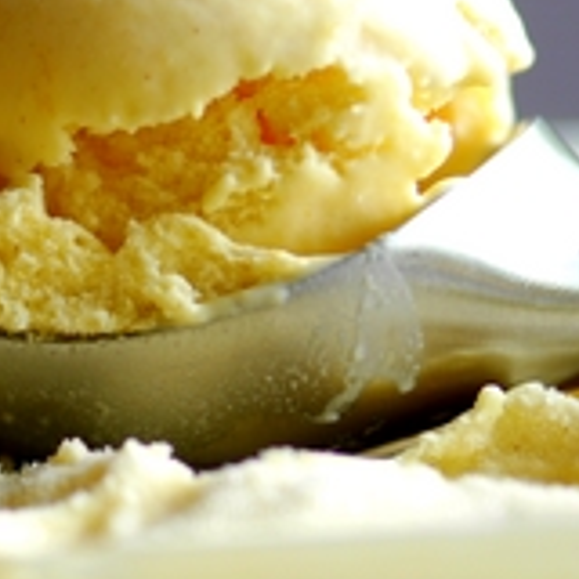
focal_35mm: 159
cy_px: 346
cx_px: -89
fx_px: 3009
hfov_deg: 10.8
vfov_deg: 11.0
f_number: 1.8
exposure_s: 1/160
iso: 100
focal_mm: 25
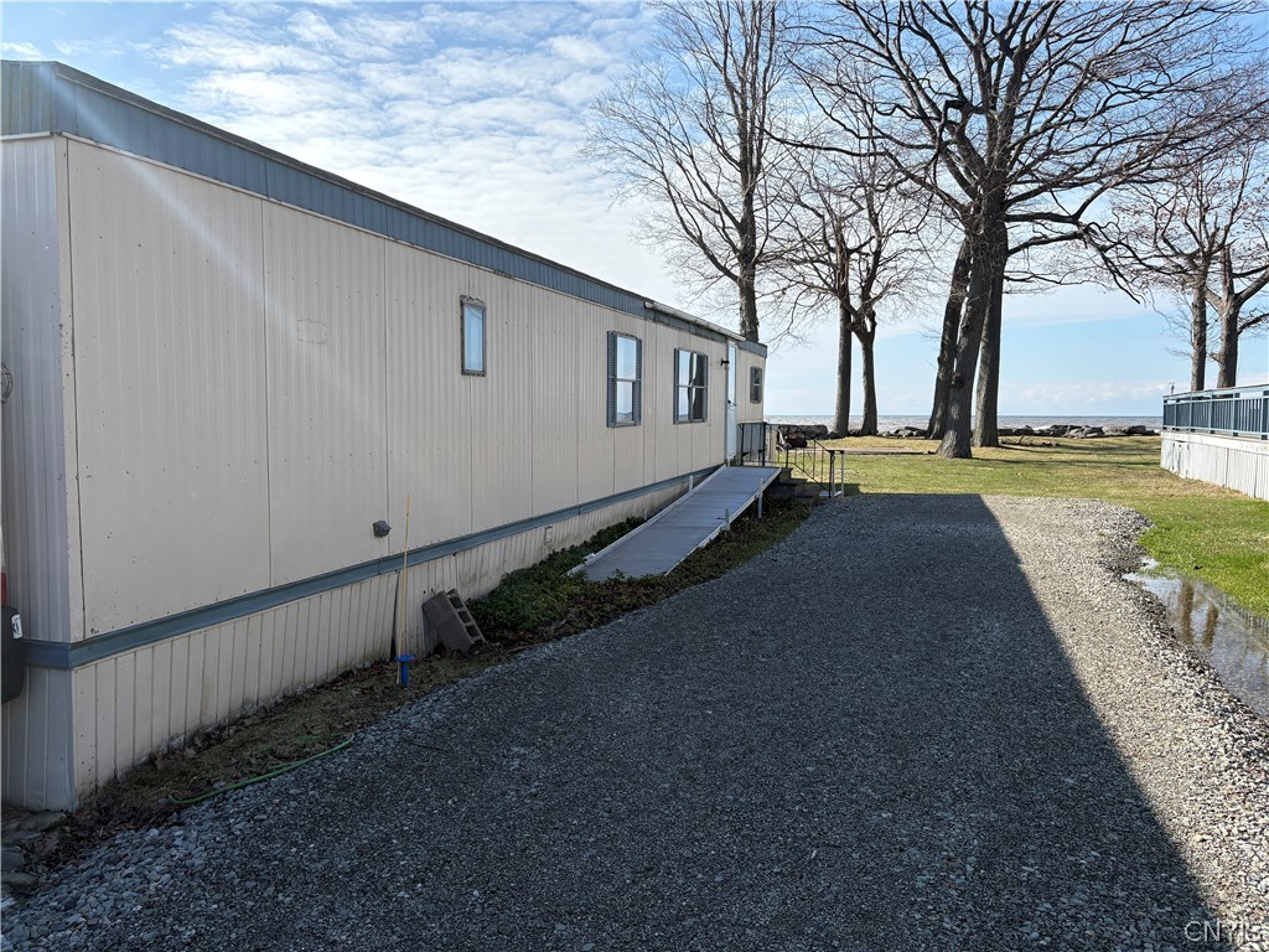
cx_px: 634
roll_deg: +0.7
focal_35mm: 26
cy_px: 476
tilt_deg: -3.3
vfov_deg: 53.1
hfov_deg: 67.3
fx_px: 953
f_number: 1.6
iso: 50
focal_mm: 5.96
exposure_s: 1/3125
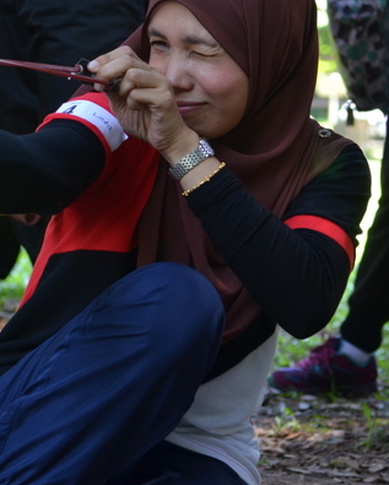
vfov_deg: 12.4
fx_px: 2243
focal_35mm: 156
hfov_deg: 9.9
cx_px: 137
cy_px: 192
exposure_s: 1/125
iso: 500
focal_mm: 55
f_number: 4
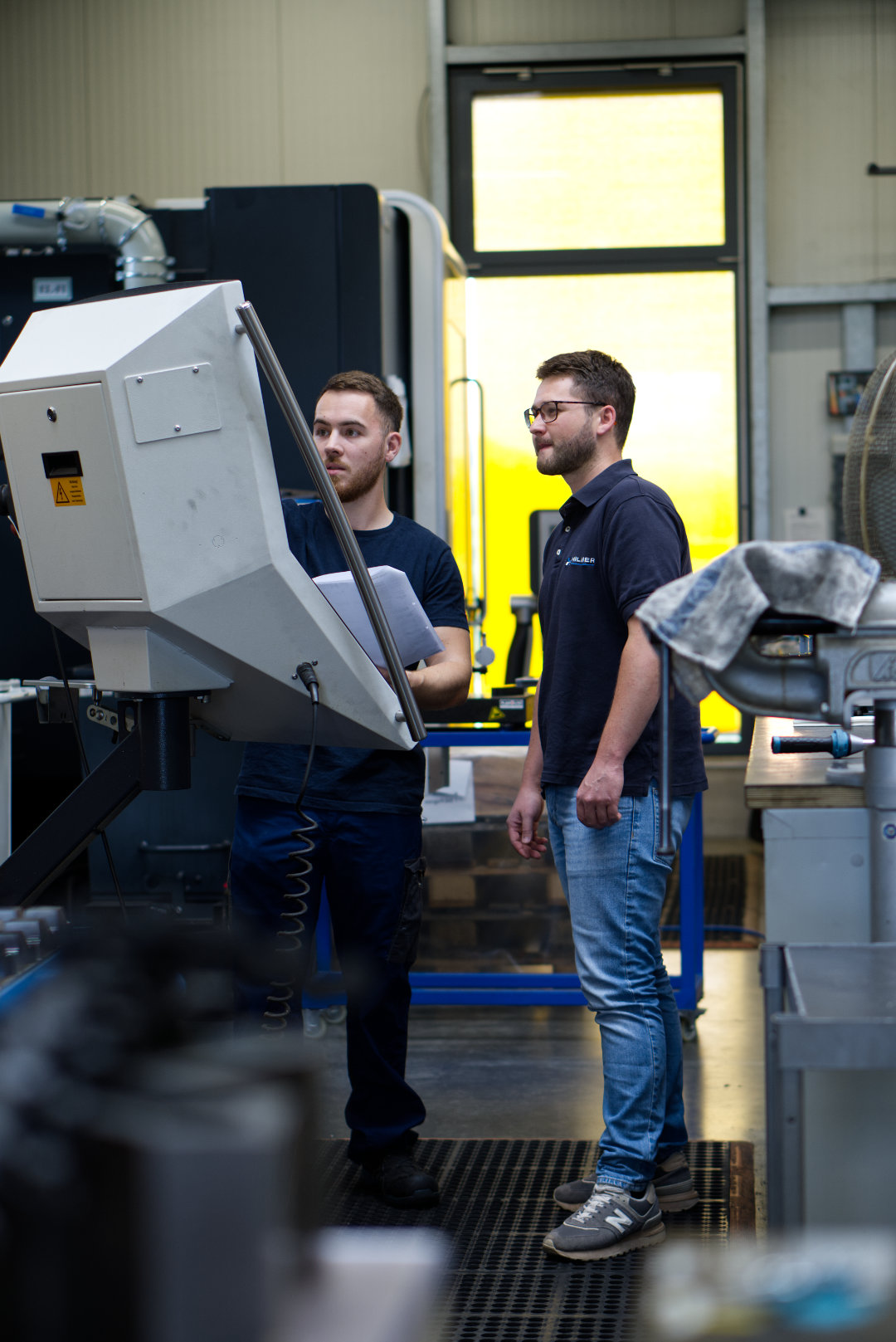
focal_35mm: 75
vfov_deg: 27.0
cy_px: 671
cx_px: 448
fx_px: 2796
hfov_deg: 18.2
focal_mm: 50
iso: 100
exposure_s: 1/100
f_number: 2.2
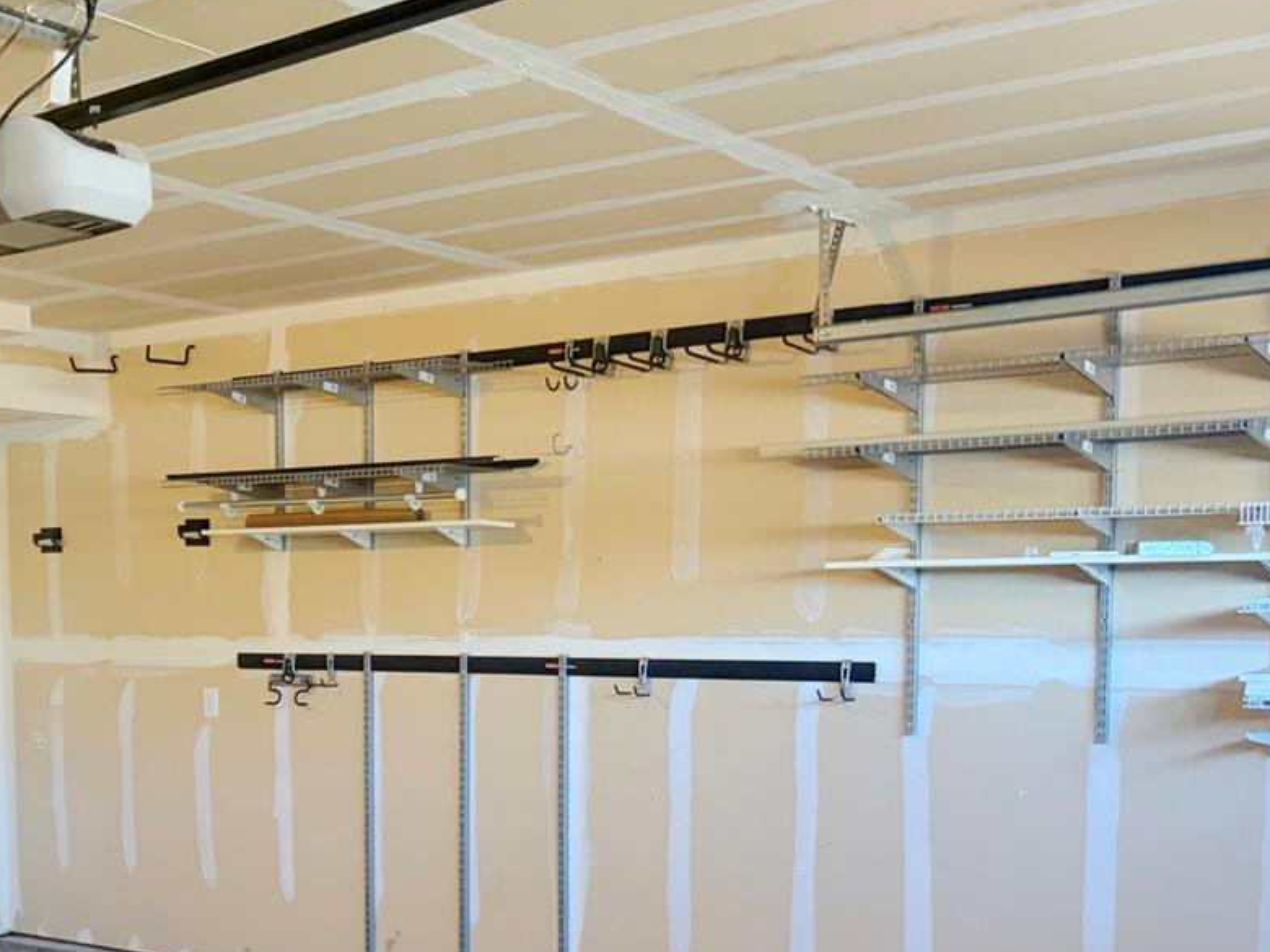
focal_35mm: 48
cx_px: 298
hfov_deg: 38.5
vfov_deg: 29.5
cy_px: 781
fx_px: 1761
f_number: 1.6
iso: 400
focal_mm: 5.96
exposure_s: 1/60
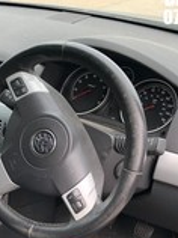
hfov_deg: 22.8
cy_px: 185
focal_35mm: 62
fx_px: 426
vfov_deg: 30.6
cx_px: 8
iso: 25
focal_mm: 4
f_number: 1.8
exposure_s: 1/120
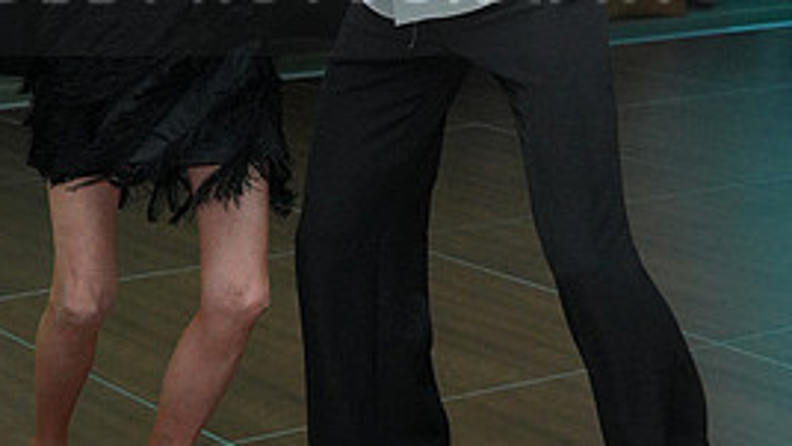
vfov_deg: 11.0
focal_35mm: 109
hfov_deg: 19.6
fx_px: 2290
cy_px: -41
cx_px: 324
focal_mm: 48
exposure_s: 1/200
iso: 3200
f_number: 4.5
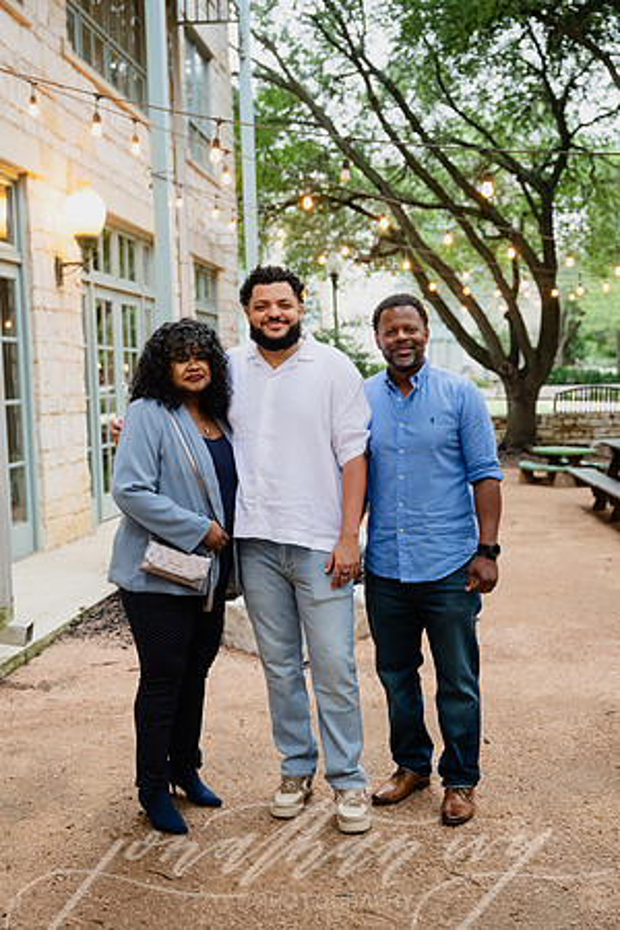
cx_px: 310
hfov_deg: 32.6
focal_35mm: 41
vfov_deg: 47.4
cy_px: 465
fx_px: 1059
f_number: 3.5
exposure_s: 1/160
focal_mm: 41
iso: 3200
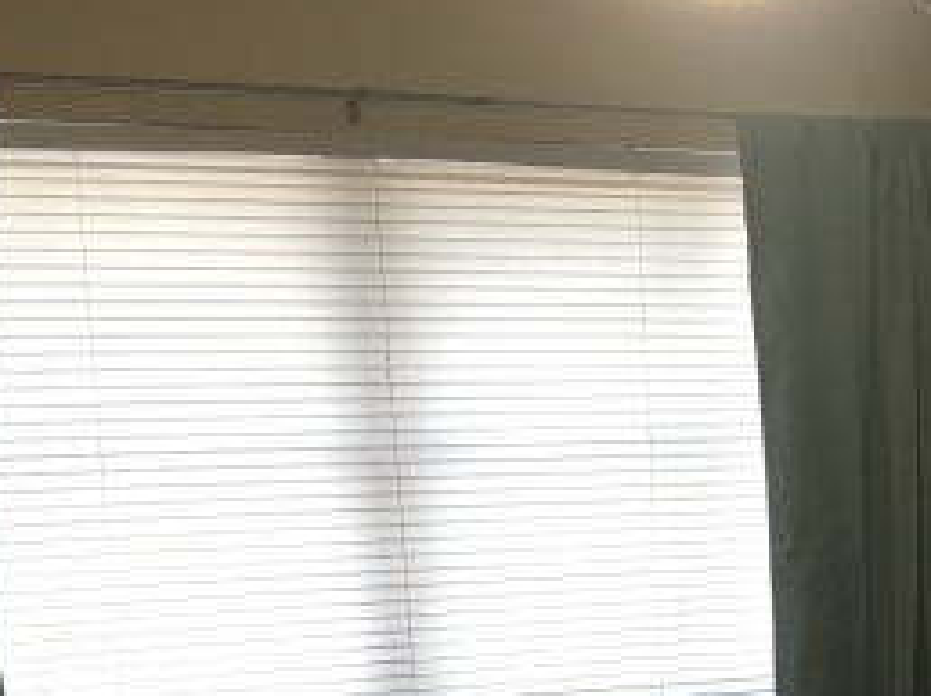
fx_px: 1935
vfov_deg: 19.4
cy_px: 793
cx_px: 938
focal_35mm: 72
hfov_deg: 25.7
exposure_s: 1/30
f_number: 2.2
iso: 40
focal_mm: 4.15
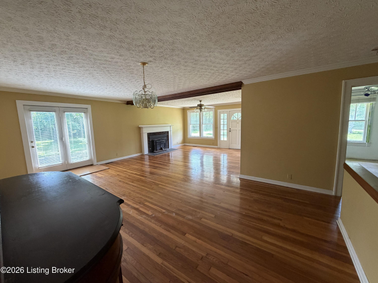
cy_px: 142
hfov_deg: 102.1
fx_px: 153
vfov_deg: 85.7
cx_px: 189
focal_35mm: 14
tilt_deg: -7.4
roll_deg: +1.1
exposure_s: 1/74
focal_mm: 2.22
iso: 320
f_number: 2.2
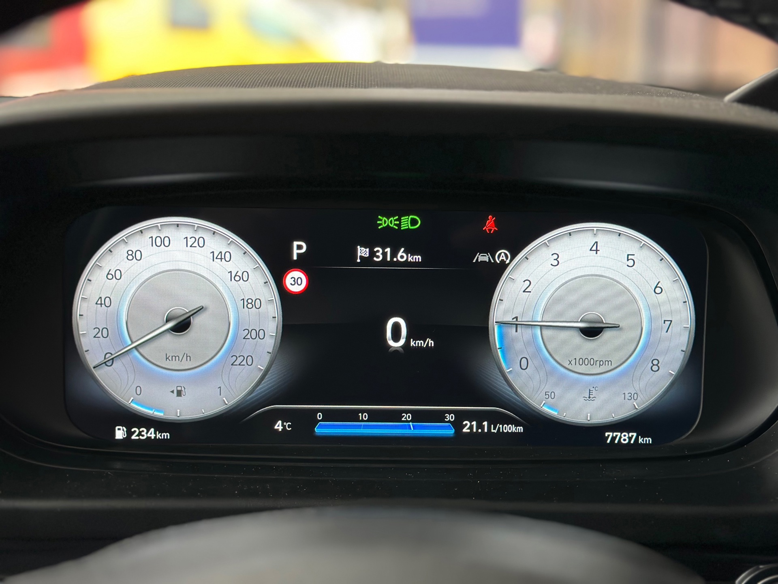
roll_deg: -2.4
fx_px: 1079
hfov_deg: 39.7
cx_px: 389
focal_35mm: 48
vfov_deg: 30.3
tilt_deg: -13.4
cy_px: 292
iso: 125
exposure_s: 1/60
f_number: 1.78
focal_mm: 6.86
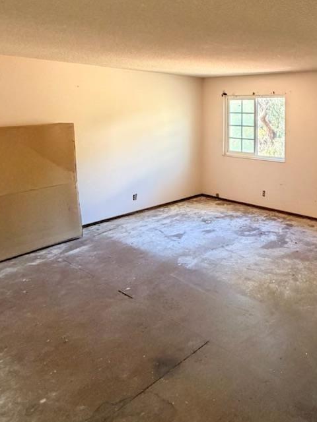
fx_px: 342
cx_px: 291
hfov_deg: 44.8
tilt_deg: -1.4
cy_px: 115
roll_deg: -0.9
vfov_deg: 60.6
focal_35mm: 28
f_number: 2.2
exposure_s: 1/60
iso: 400
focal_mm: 2.22
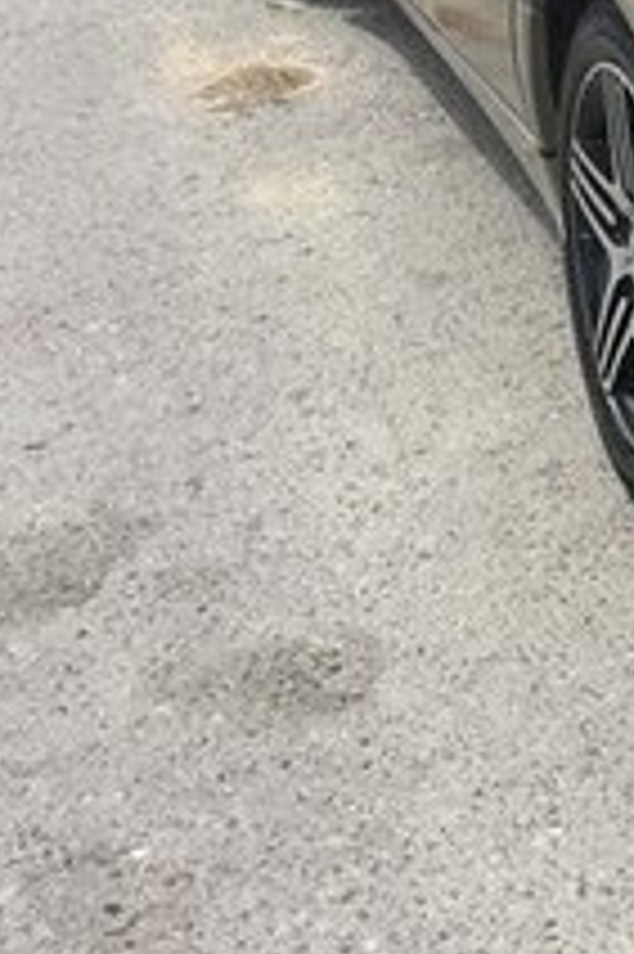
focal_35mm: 94
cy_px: 97
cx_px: 1237
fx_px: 2487
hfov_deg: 12.8
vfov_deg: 21.2
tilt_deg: -17.0
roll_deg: -0.5
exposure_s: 1/1647
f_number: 2.2
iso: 32
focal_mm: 4.15
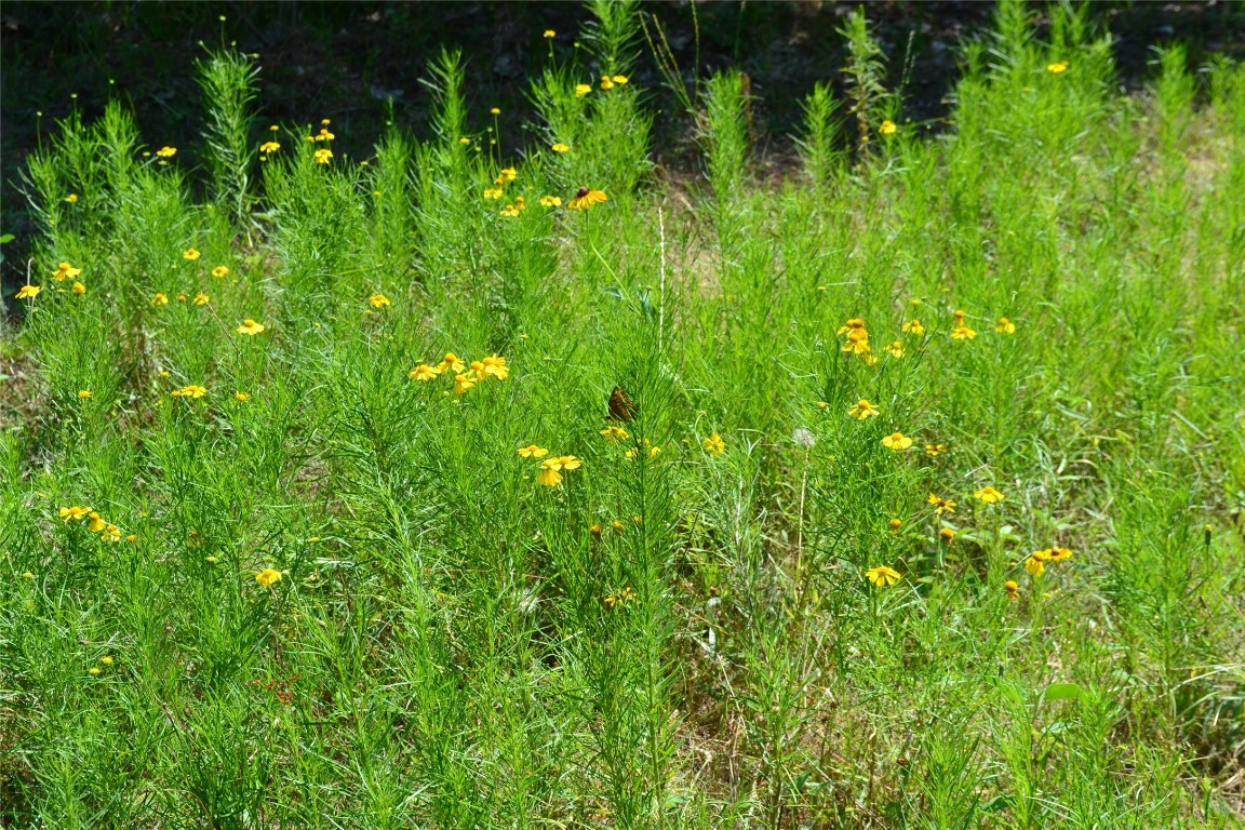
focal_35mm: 75
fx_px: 2594
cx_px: 622
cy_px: 415
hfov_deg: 27.0
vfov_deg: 18.2
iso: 400
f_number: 10
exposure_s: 1/320
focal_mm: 50
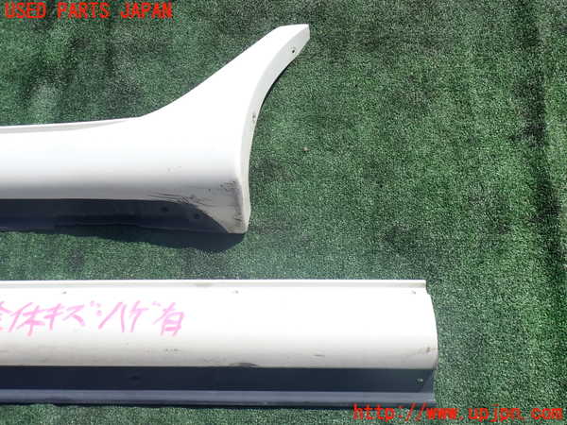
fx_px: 491
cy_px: 212
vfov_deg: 46.8
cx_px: 284
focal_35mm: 30
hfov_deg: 60.0
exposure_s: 1/160
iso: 100
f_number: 9
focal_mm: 5.4
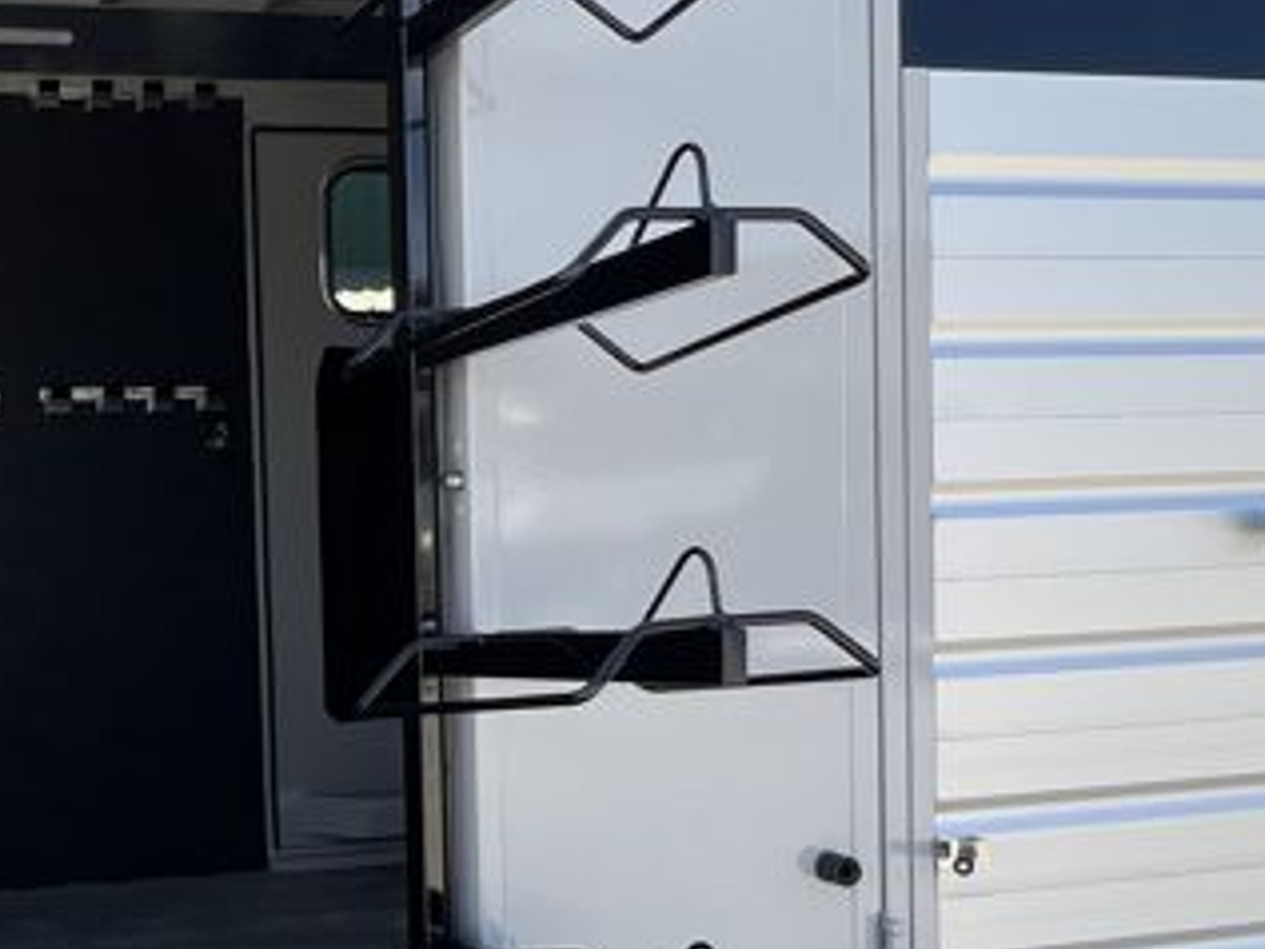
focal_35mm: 42
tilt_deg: -3.8
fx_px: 1535
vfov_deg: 34.2
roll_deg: +1.0
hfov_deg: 40.0
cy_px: 590
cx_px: 36
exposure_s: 1/304
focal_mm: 1.57
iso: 32
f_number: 1.8
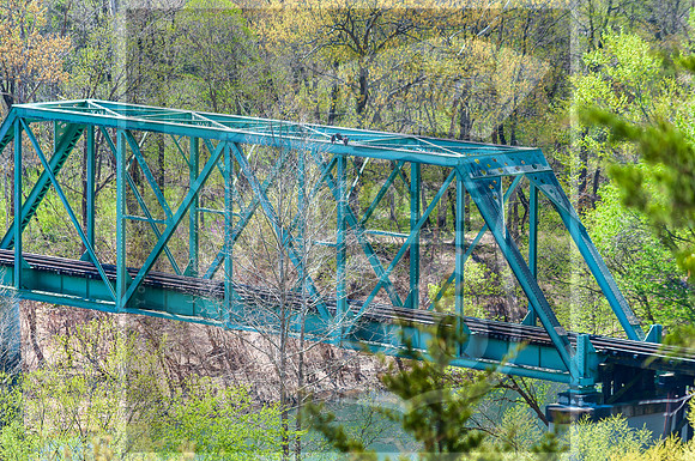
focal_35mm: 255
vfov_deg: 5.4
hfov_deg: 8.1
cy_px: 230
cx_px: 348
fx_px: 4916
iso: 160
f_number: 5
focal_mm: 170
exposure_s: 1/400
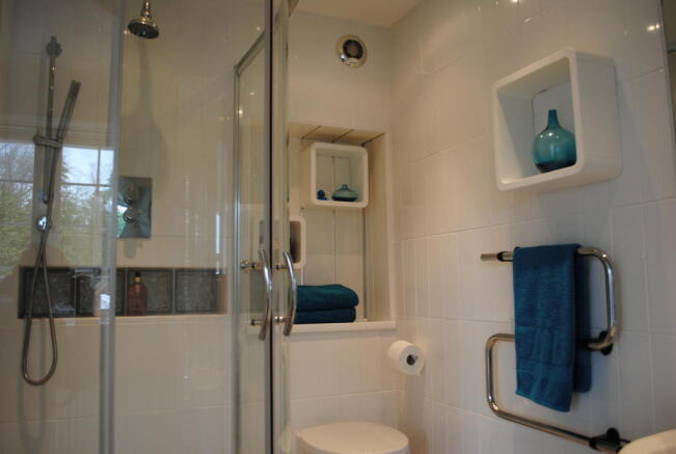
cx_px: 338
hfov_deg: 61.8
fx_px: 564
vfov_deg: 43.8
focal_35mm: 30
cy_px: 227
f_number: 3.8
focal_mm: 20
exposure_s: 1/40
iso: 200
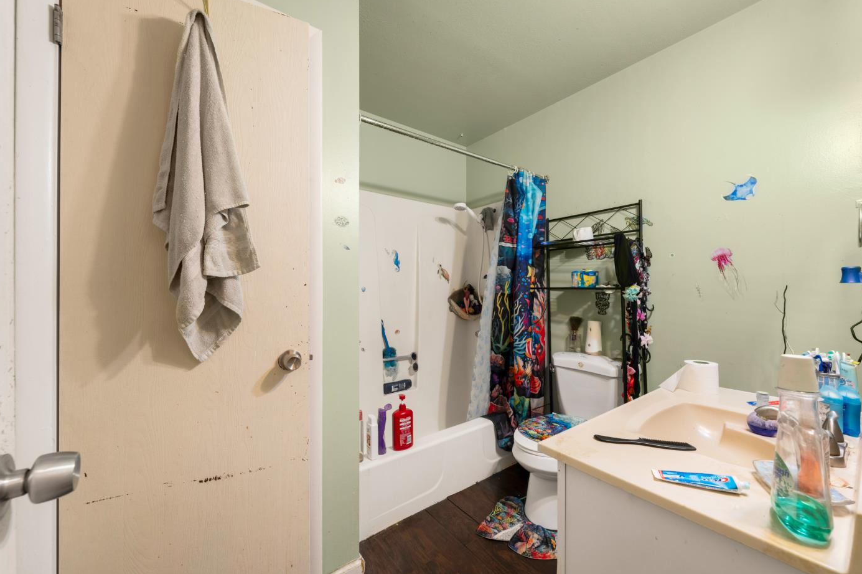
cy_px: 284
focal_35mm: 13
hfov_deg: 108.3
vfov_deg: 85.4
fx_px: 311
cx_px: 421
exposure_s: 1
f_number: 7.1
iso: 400
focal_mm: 12
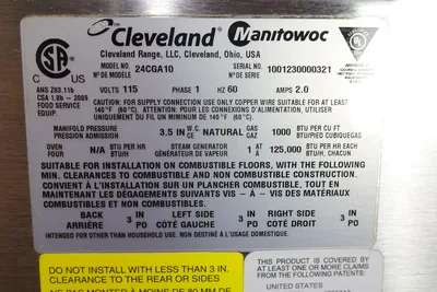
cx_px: 218
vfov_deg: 36.0
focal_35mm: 37
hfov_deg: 51.9
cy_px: 146
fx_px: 449
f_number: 3.5
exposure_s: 1/50
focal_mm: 13.84
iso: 640
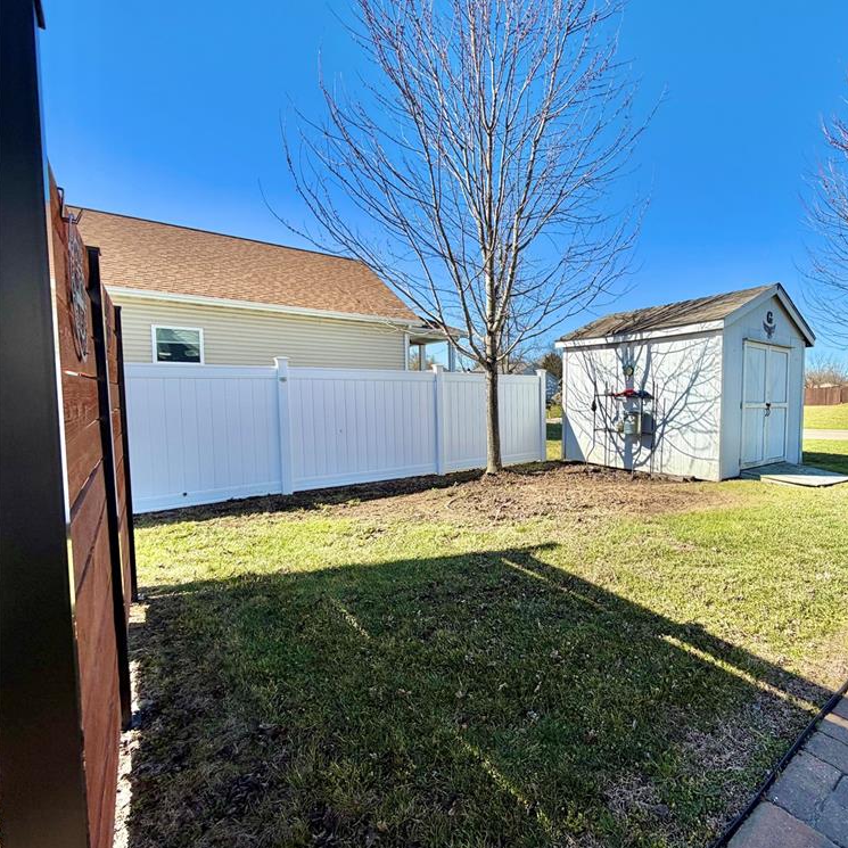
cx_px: 578
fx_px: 471
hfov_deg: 80.6
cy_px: 418
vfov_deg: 84.0
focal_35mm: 17
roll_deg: -0.3
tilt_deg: -3.1
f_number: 2.2
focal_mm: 2.22
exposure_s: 1/770
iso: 25
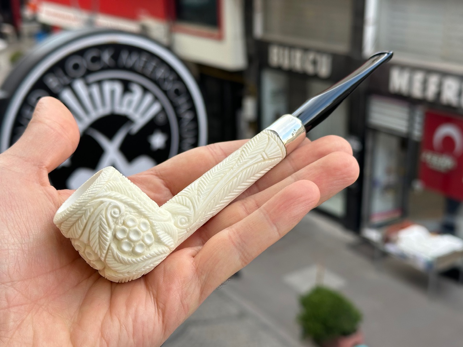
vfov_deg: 30.3
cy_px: 174
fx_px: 642
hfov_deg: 39.7
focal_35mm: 48
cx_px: 232
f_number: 1.78
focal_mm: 6.86
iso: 64
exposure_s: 1/348
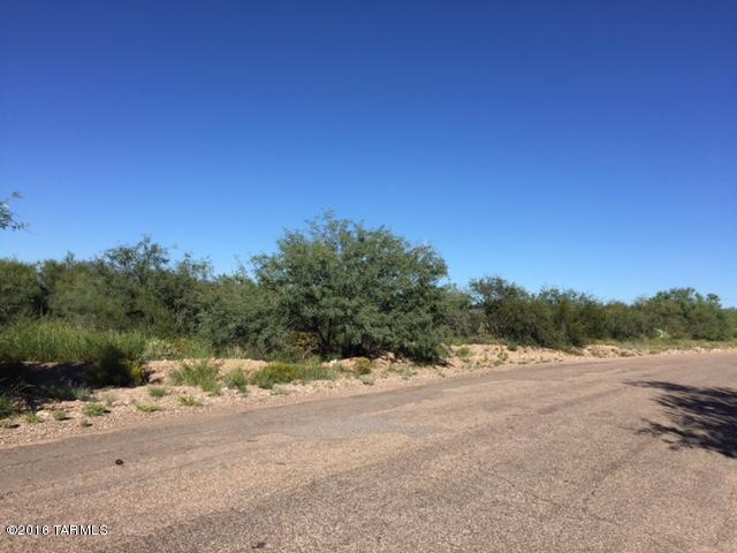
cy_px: 276
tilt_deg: +5.2
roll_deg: -1.6
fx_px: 617
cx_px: 368
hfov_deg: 61.7
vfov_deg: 48.2
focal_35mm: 29
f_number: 2.2
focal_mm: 4.15
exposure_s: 1/2475
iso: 32
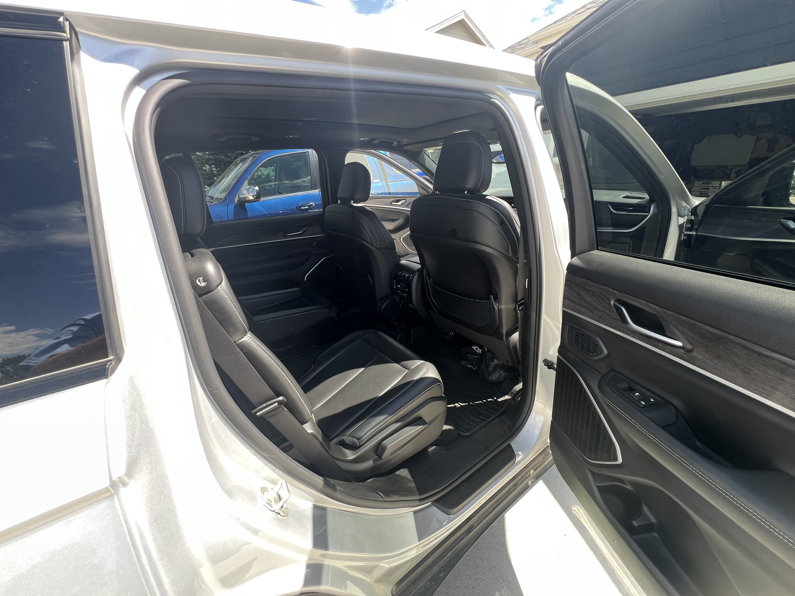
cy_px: 298
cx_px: 398
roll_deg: +2.2
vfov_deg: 89.9
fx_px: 299
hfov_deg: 106.2
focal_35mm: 13
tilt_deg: -21.0
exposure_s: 1/99
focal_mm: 1.57
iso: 32
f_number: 1.8
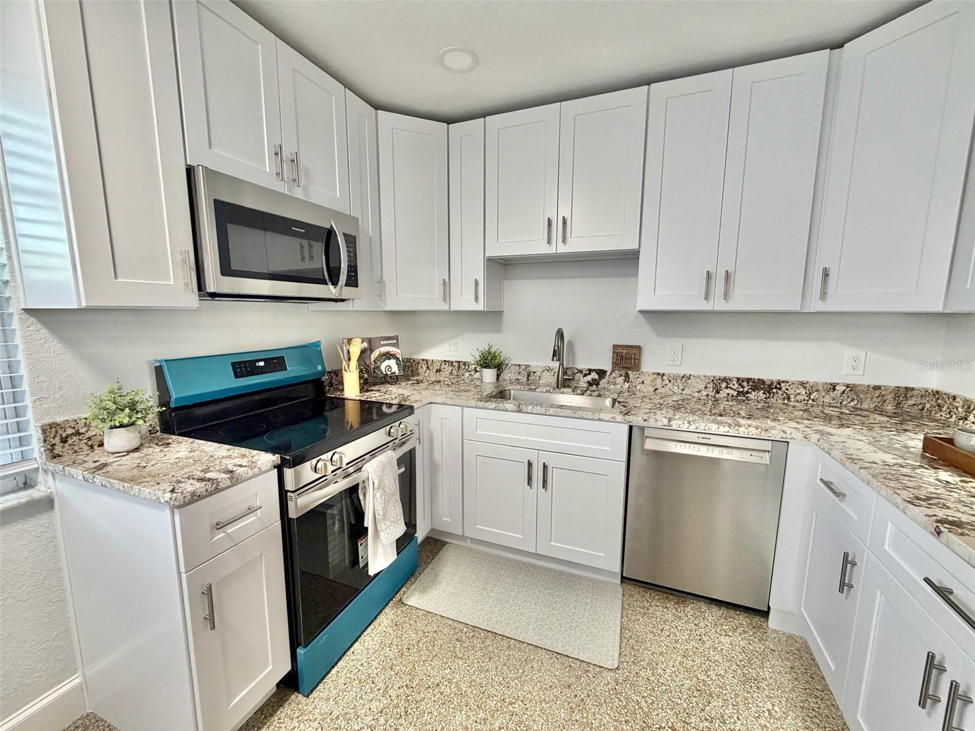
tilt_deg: -7.9
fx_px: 394
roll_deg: -0.2
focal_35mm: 14
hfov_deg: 102.1
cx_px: 488
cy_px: 366
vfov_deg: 85.7
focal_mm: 2.22
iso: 200
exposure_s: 1/60
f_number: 2.2
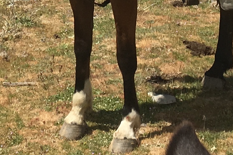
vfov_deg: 7.7
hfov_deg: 12.3
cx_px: -19
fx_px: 1068
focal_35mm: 165
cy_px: -220
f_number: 2.2
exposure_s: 1/2137
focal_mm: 4.15
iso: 25
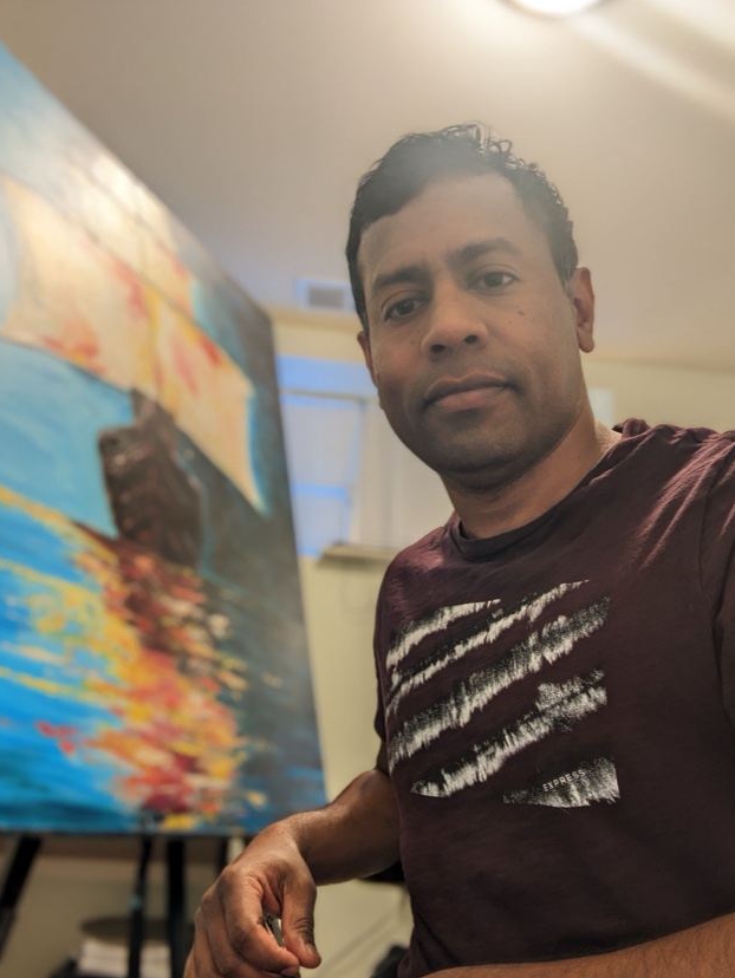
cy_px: 587
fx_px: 820
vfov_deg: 61.1
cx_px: 400
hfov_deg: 48.2
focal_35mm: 29
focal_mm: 2.51
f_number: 2
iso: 36
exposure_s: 1/15
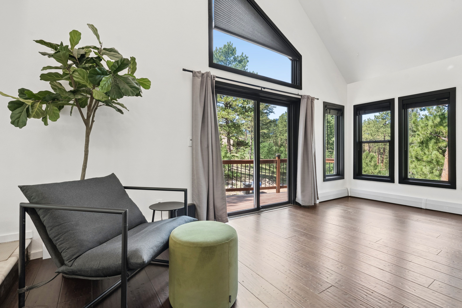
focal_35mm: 17
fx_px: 218
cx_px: 231
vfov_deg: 70.5
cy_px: 154
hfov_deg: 93.2
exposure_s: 1/60
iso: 800
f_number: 9
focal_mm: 17
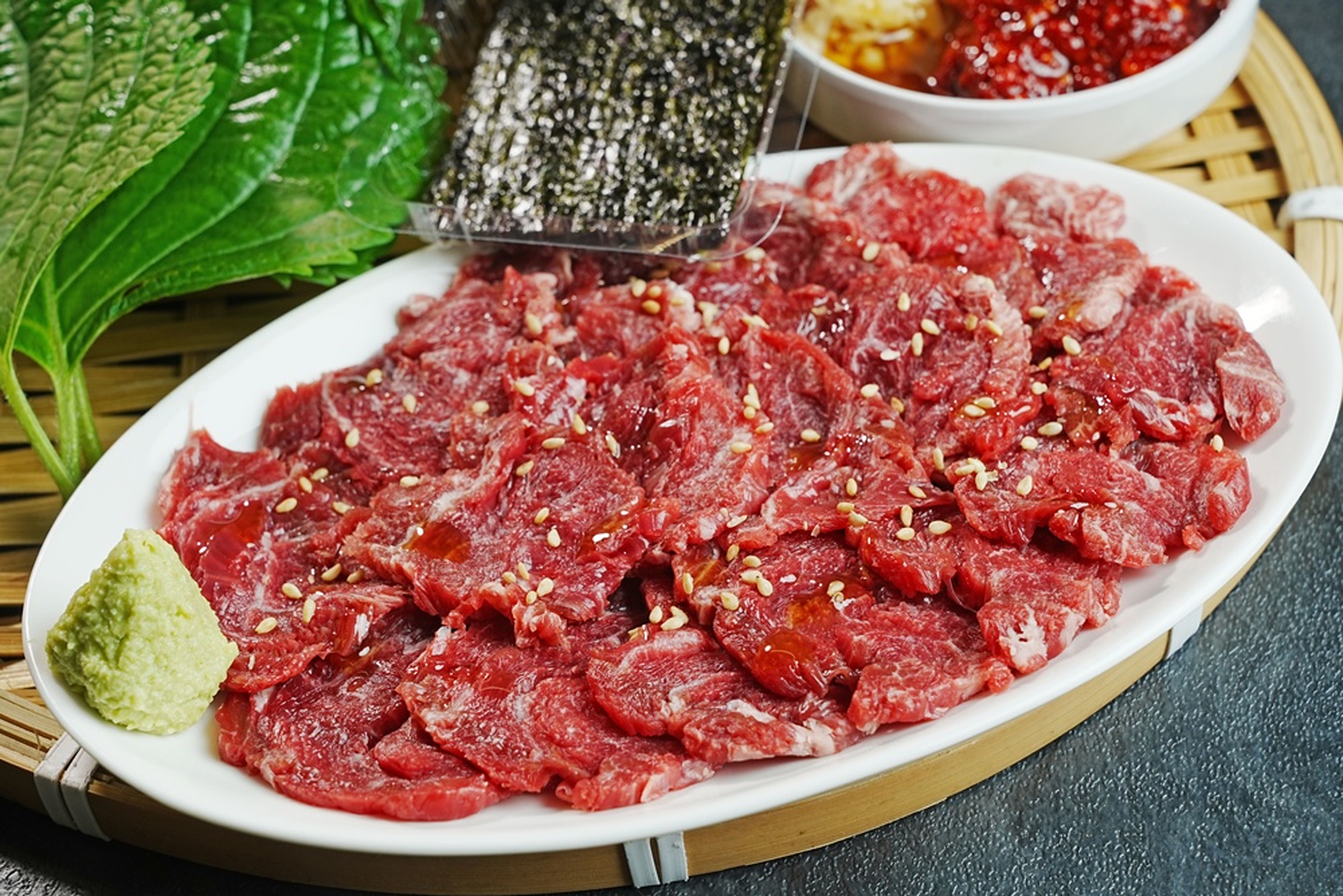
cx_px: 672
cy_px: 448
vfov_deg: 19.5
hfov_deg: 28.8
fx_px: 2612
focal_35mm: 70
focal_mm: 70
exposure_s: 1/125
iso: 400
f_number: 11
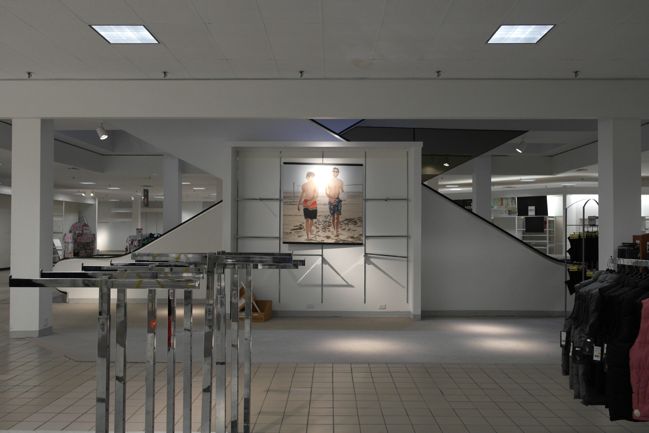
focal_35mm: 30
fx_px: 541
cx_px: 324
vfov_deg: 43.6
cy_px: 216
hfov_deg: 61.9
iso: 400
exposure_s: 1/60
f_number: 3.5
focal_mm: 20
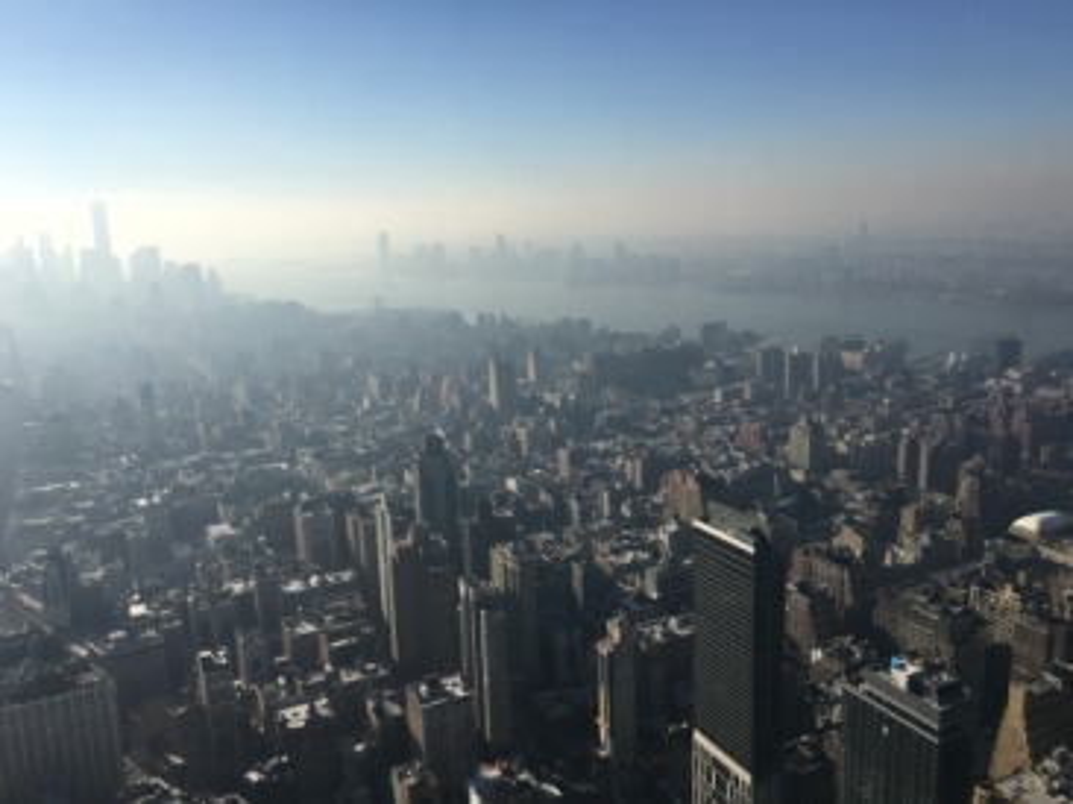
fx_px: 898
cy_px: 402
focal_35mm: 29
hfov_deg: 61.7
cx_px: 536
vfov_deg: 48.2
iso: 25
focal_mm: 4.15
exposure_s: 1/2959
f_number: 2.2
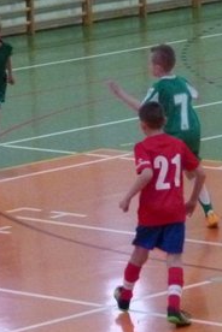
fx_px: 2997
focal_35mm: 324
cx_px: -1
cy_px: 138
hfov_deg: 4.2
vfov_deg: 6.4
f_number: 3.6
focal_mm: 23.7
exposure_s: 1/80
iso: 1000
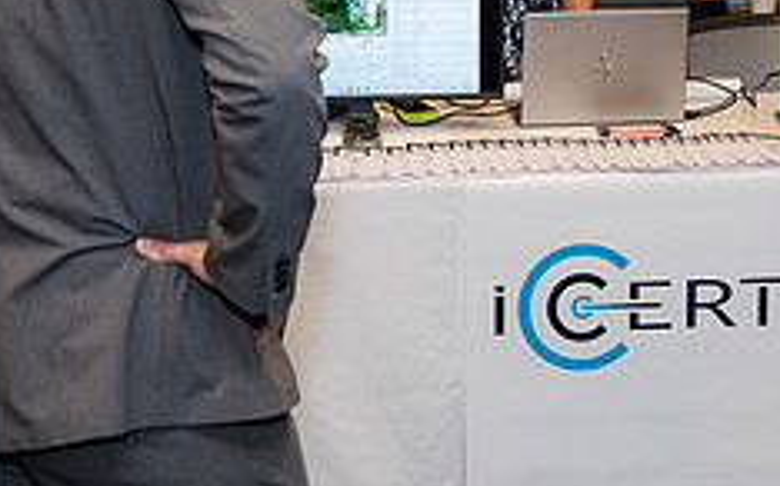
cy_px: -68
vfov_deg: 13.3
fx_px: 2040
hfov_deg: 21.4
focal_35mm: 96
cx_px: 607
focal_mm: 38
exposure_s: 1/125
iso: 800
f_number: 5
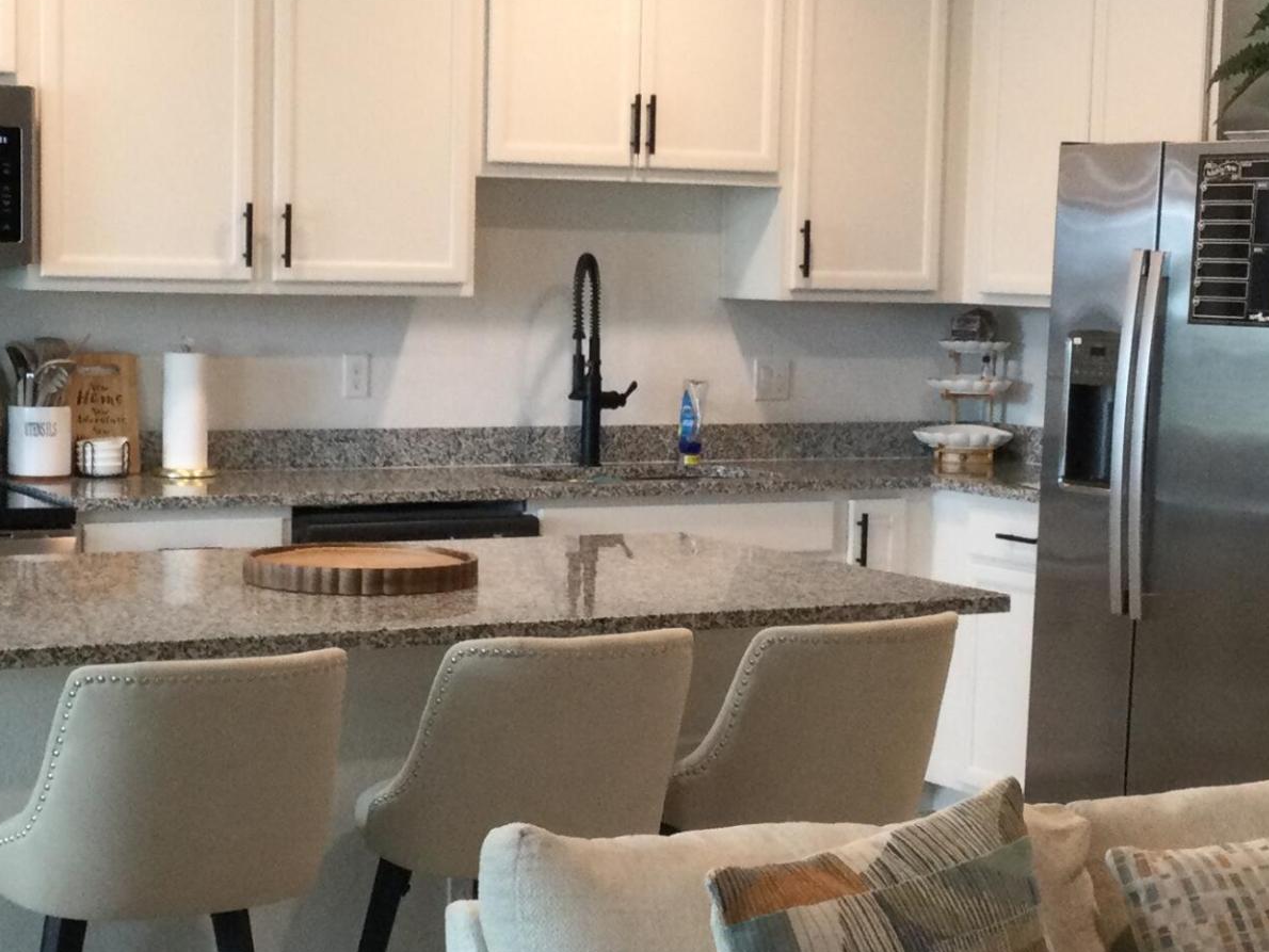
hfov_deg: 26.0
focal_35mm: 75
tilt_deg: -5.6
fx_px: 2750
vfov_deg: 19.6
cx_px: 614
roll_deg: -2.1
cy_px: 547
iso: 80
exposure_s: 1/30
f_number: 2.4
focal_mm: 3.3
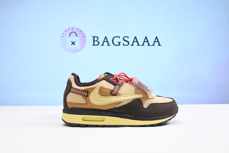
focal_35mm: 38
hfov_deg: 50.7
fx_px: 242
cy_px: 76
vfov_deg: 35.1
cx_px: 114
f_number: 16
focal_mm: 38
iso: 100
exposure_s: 1/2
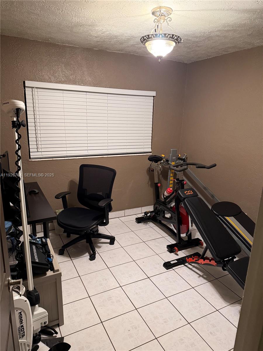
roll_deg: -2.0
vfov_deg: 71.6
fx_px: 243
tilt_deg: -14.6
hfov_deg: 56.8
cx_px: 132
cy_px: 176
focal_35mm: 24
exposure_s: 1/60.2
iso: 400
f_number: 1.78
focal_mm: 6.76
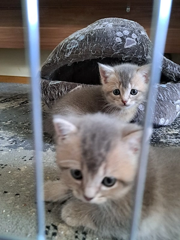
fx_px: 166
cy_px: 120
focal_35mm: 24
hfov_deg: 56.8
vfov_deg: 71.6
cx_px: 90
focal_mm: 5.23
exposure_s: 1/33
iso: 320
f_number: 1.8
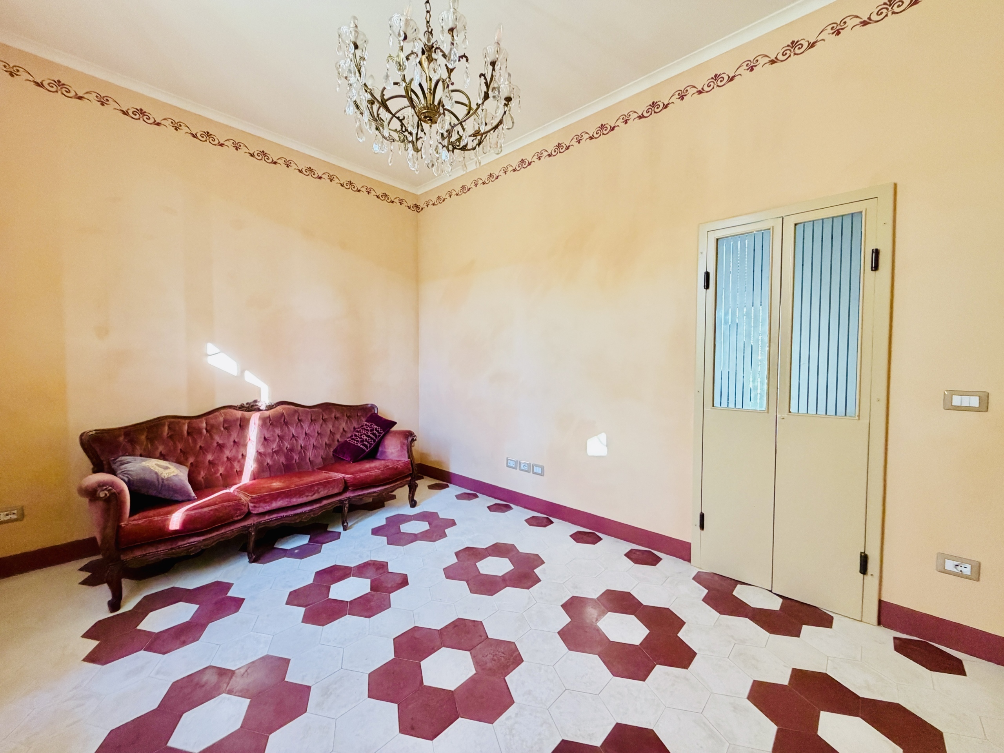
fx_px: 406
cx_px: 502
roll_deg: -0.6
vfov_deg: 85.7
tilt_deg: -2.4
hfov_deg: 102.1
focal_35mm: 14
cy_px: 376
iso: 500
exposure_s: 1/60
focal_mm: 2.22
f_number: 2.2
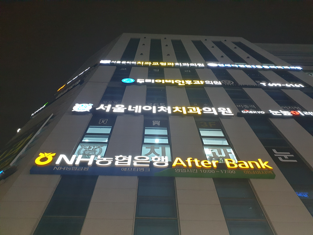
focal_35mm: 26
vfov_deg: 53.1
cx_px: 156
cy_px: 118
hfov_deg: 67.3
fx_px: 235
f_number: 2.4
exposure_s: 1/60
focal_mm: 4.3
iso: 640
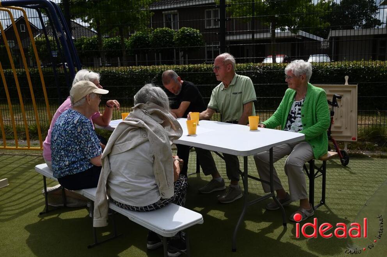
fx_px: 376
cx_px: 194
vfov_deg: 37.8
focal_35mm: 35
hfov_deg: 54.5
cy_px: 128
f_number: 16
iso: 640
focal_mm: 35
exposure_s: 1/800
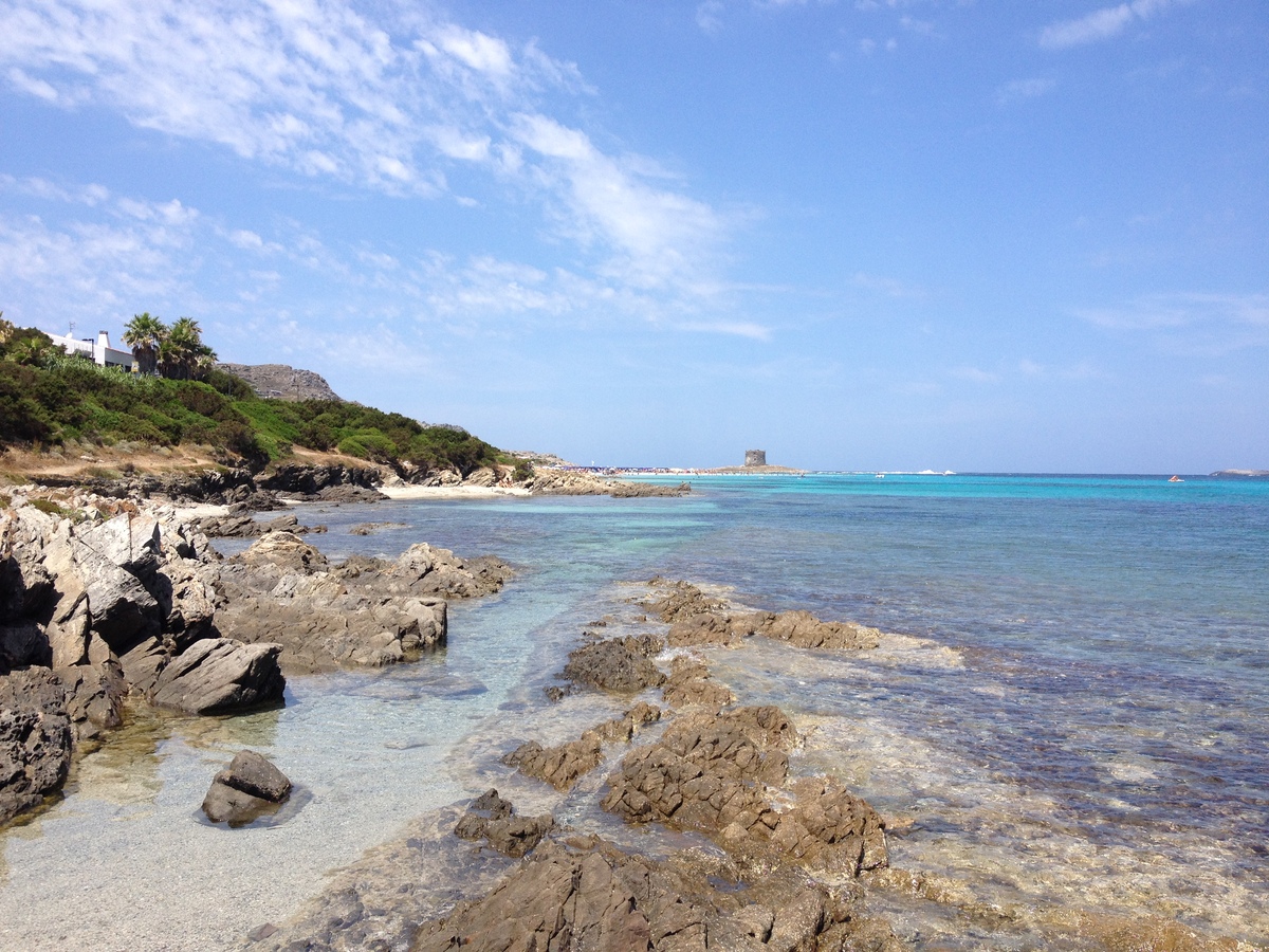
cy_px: 476
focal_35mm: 35
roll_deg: -0.4
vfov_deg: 40.7
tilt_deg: -2.3
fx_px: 1283
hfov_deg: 52.6
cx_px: 634
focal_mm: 4.28
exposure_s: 1/1727
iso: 50
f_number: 2.4
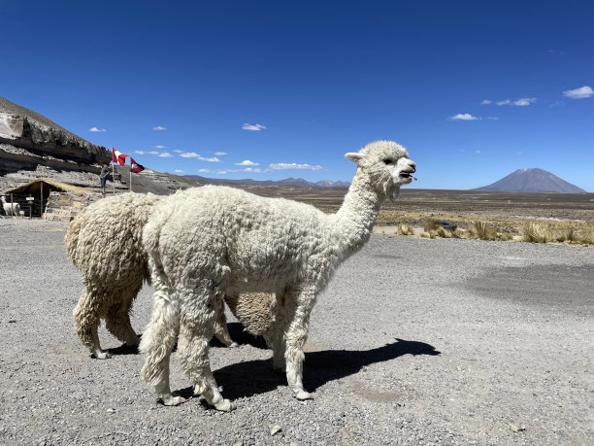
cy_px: 223
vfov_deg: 53.1
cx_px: 297
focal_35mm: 26
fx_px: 446
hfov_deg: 67.3
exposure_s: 1/6494
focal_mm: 4.2
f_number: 1.6
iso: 32
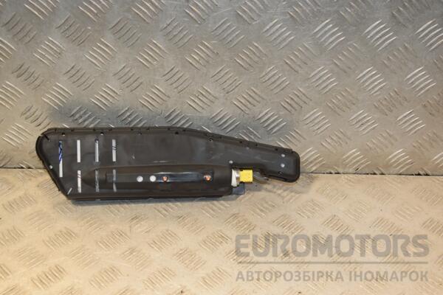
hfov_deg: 35.1
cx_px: 222
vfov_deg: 23.8
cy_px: 148
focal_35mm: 57
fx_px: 701
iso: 800
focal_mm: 38
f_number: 6.3
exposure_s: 1/200
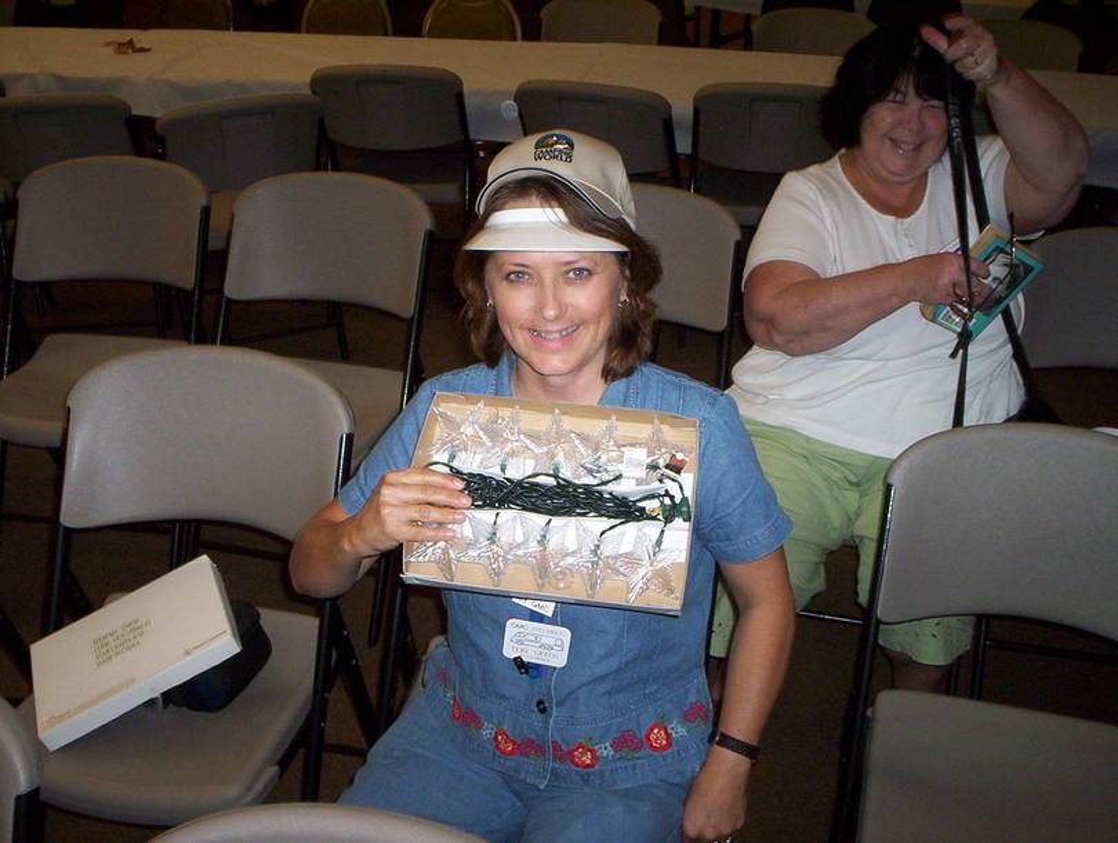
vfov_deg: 37.8
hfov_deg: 48.9
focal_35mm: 38
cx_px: 559
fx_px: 1230
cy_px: 422
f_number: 4.5
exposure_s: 1/60
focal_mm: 4.99
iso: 140
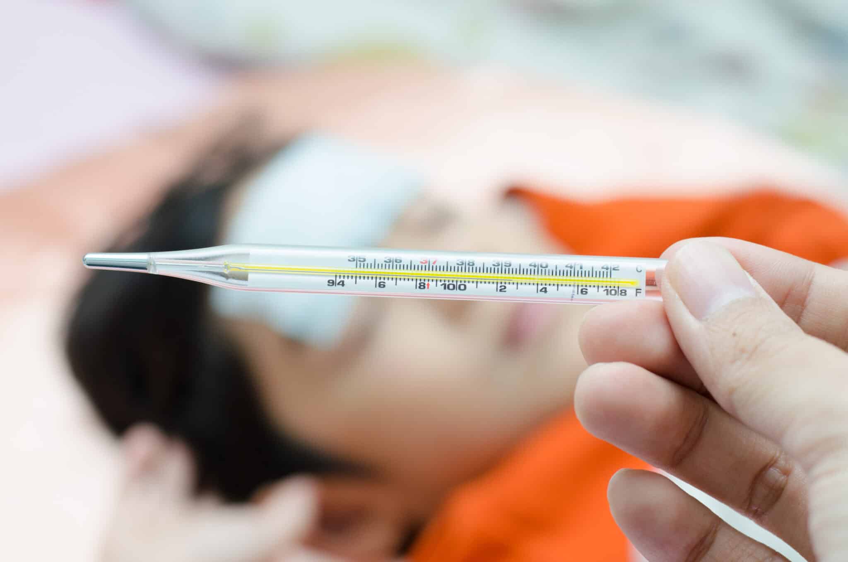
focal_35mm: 75
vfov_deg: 18.1
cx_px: 424
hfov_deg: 27.0
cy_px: 281
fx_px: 1763
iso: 200
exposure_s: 1/160
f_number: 5
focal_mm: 50
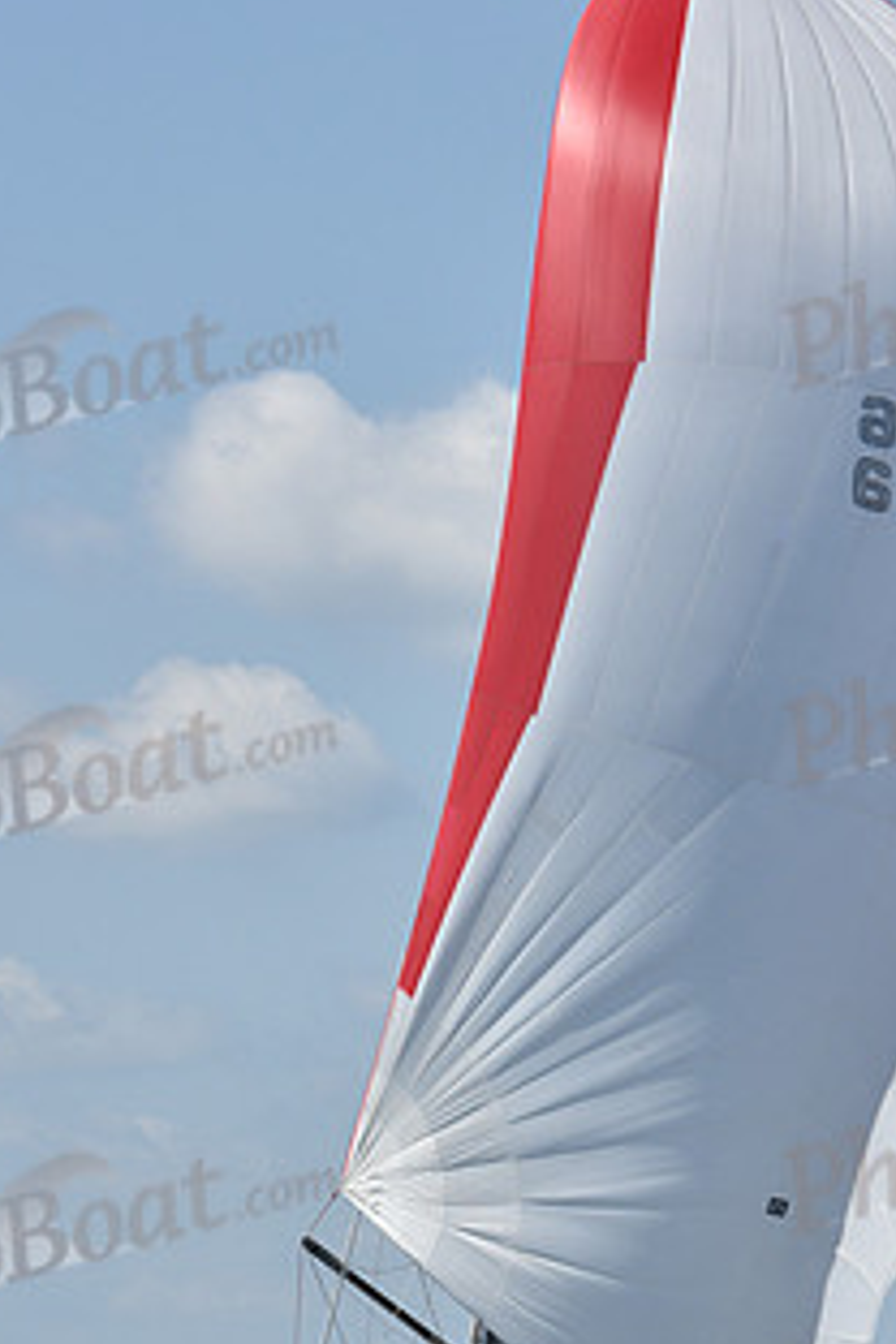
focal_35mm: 279
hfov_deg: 4.9
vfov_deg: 7.4
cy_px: 961
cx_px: 562
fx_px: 10415
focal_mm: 150
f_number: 9
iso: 320
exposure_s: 1/1250
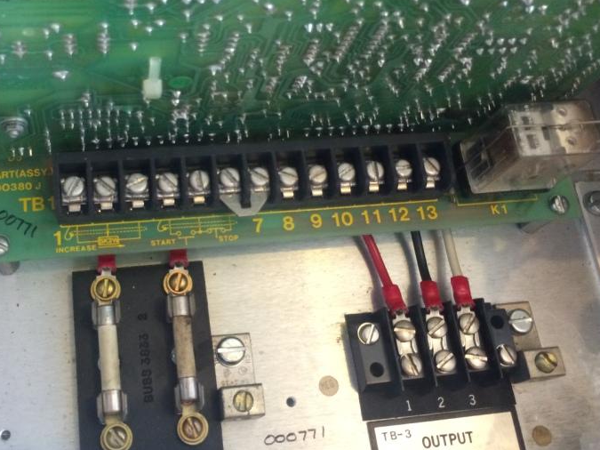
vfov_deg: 32.7
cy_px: 167
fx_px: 763
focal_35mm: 44
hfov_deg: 42.6
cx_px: 223
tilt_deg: -73.7
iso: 200
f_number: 2.2
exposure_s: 1/30
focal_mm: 4.15
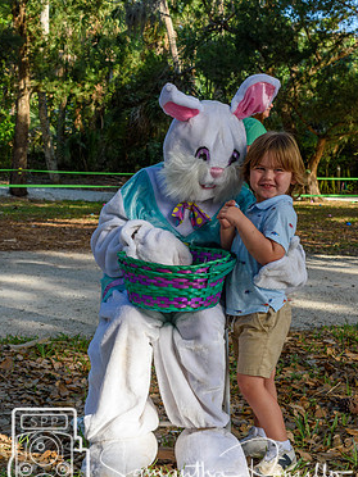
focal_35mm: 61
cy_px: 253
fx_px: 841
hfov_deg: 24.0
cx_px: 185
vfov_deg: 31.7
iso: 200
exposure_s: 1/250
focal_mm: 35
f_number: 8
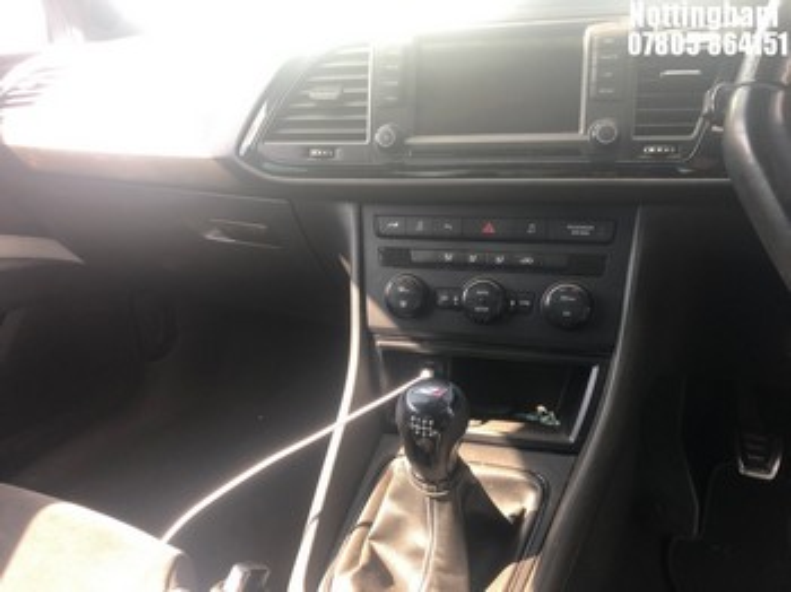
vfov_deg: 49.7
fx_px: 639
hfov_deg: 63.5
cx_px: 396
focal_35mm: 28
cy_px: 296
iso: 40
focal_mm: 4
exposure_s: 1/120
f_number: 1.8
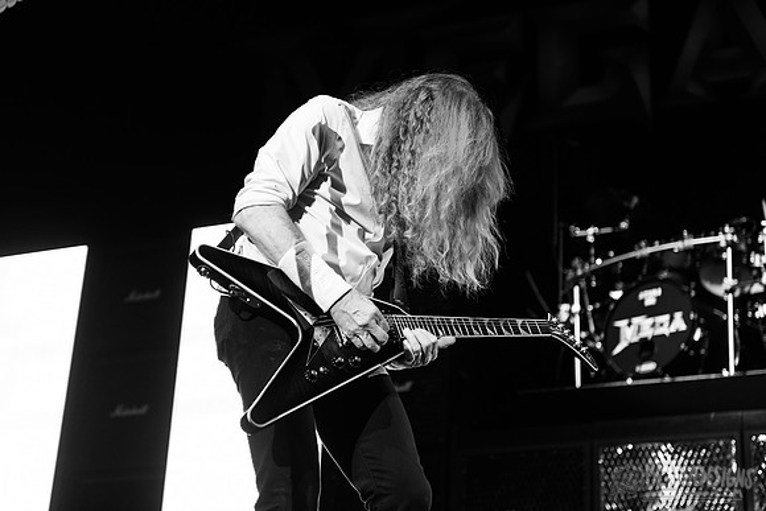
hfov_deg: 31.2
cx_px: 386
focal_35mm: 64
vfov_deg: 21.1
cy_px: 236
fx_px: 1372
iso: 2000
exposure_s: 1/320
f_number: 3.2
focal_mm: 60
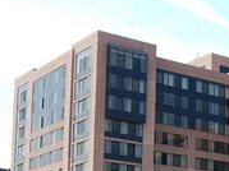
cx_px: 247
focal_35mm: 106
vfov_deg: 13.4
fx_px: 701
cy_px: 230
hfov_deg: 17.9
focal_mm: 7.9
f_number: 4
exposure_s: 1/320
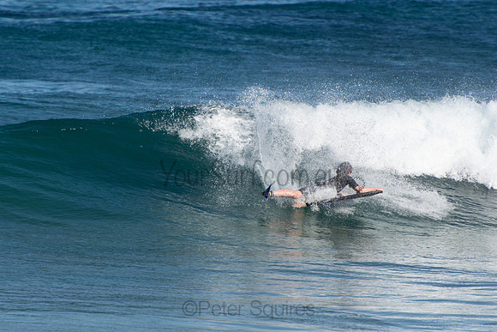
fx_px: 8285
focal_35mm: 600
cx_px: 248
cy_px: 166
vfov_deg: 2.3
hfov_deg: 3.4
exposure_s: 1/1250
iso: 220
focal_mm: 400
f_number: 5.6
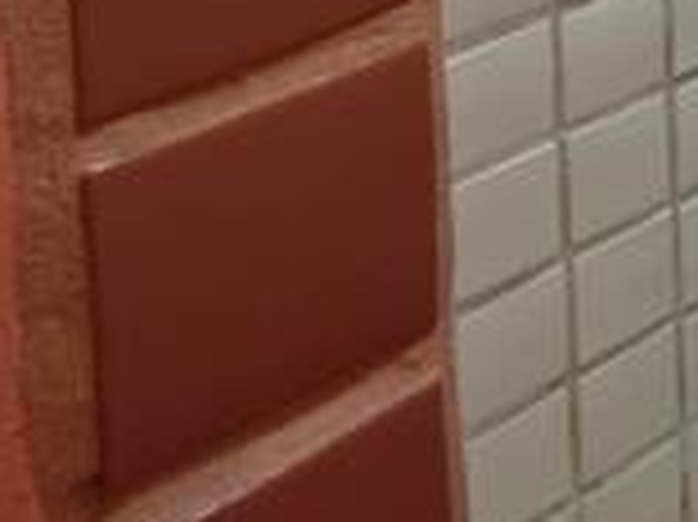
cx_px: 1256
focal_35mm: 86
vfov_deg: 13.8
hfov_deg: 18.1
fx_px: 1733
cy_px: -608
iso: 200
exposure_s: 1/60
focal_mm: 2.2
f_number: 1.9
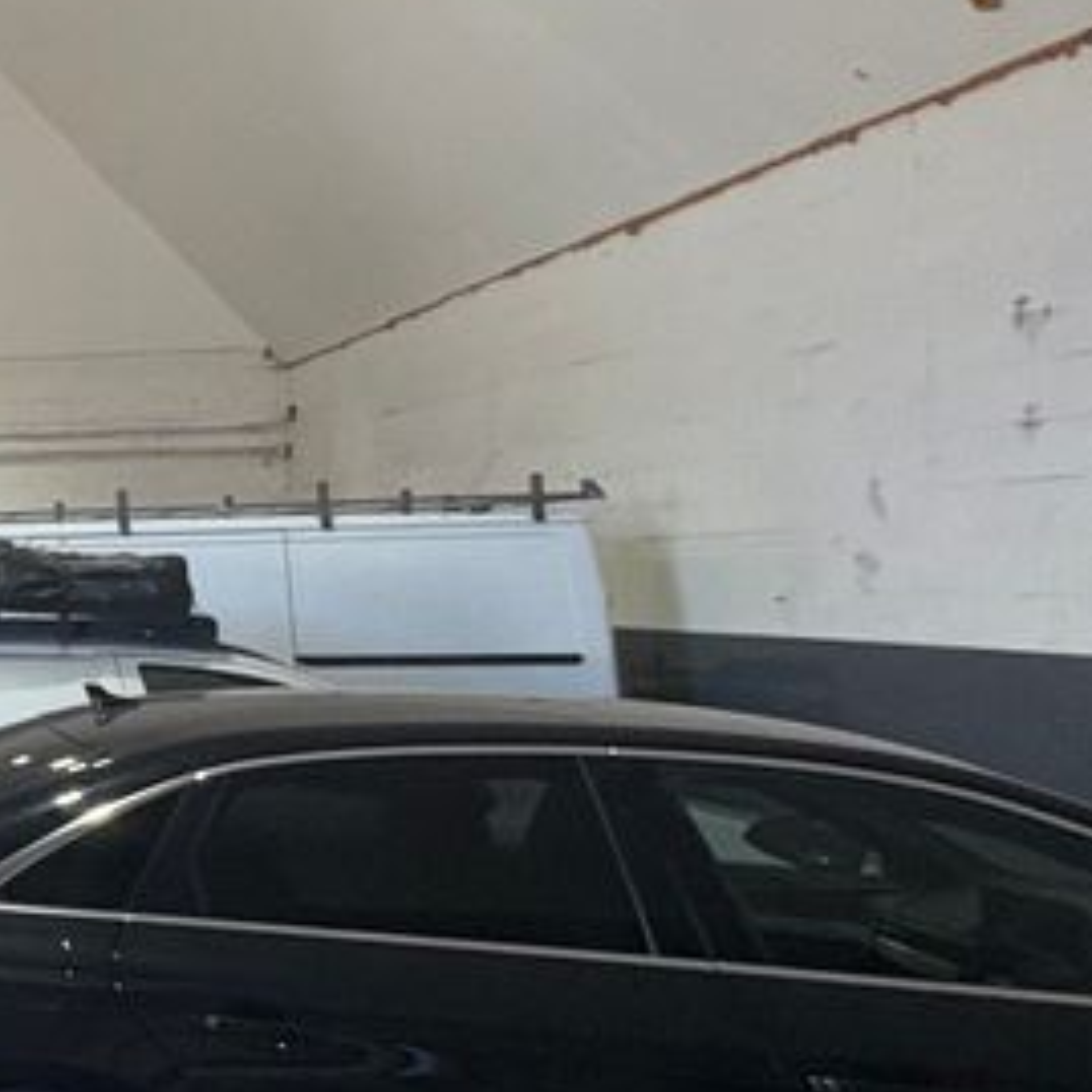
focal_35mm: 51
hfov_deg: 21.8
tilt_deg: +1.4
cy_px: 530
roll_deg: +0.5
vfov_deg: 33.4
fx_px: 1820
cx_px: -848
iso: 320
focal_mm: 2.22
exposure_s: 1/100
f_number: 2.2
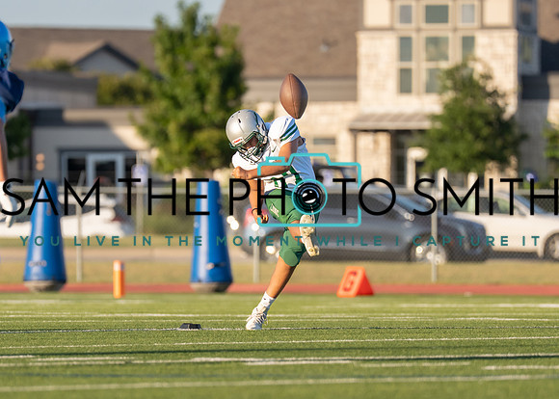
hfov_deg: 4.3
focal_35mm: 466
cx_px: 268
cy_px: 225
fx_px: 7404
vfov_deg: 3.1
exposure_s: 1/4000
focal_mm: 200
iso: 320
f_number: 2.8
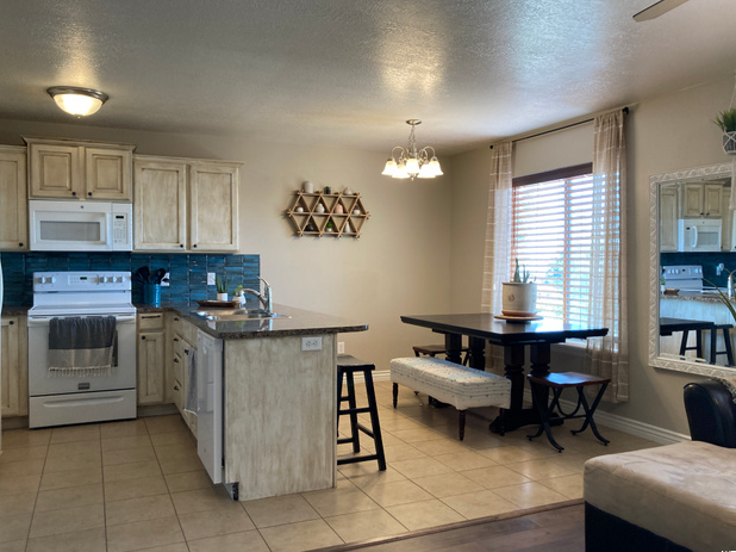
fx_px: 616
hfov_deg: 61.7
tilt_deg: -1.5
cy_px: 273
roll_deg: -0.5
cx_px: 379
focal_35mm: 29
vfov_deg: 48.2
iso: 80
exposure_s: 1/60
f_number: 1.8
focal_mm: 3.99
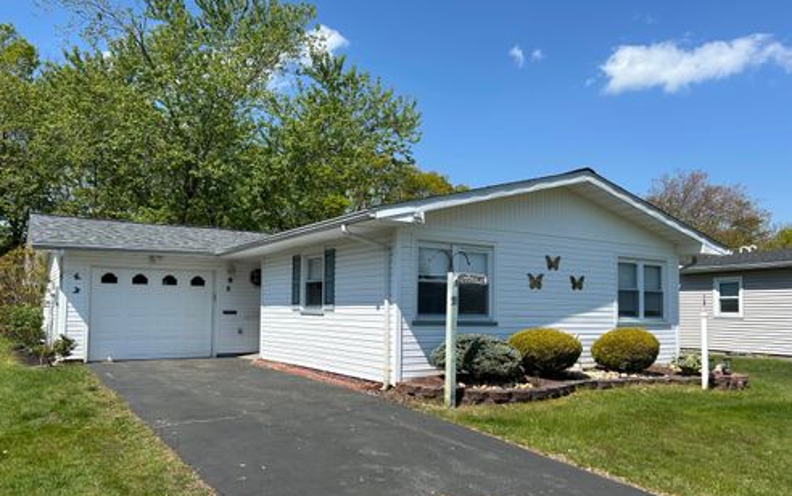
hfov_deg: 66.4
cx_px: 391
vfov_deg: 44.5
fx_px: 605
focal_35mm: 28
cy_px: 275
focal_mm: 5.7
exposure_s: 1/4115
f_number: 1.5
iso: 50
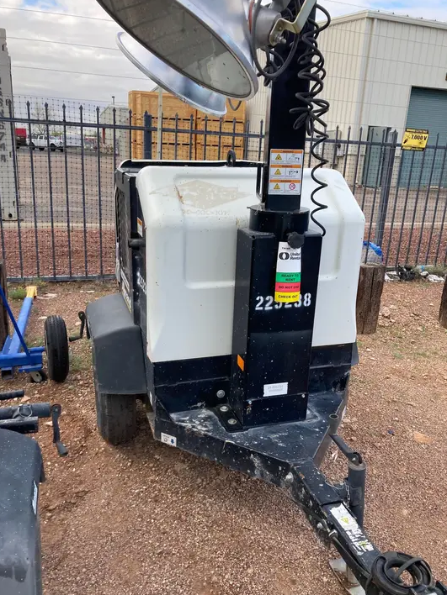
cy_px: 305
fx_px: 499
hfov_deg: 48.2
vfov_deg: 61.7
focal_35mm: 29
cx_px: 219
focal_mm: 3.99
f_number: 1.8
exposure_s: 1/307
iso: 20
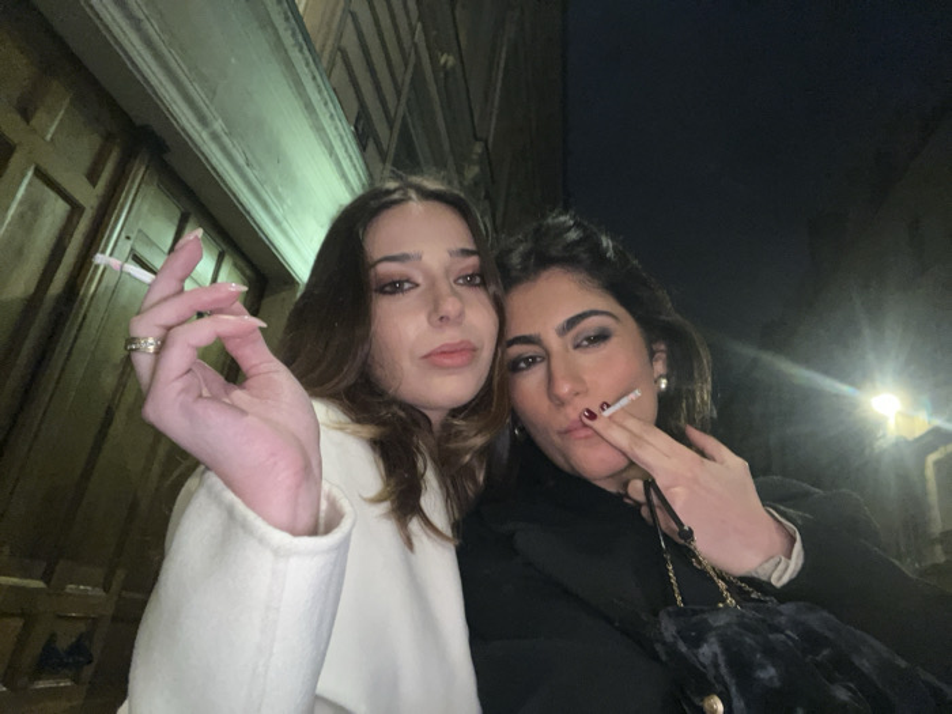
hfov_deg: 73.9
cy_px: 357
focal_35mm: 23
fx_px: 633
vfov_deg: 58.9
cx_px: 476
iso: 400
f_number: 2.2
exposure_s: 1/18
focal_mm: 2.71
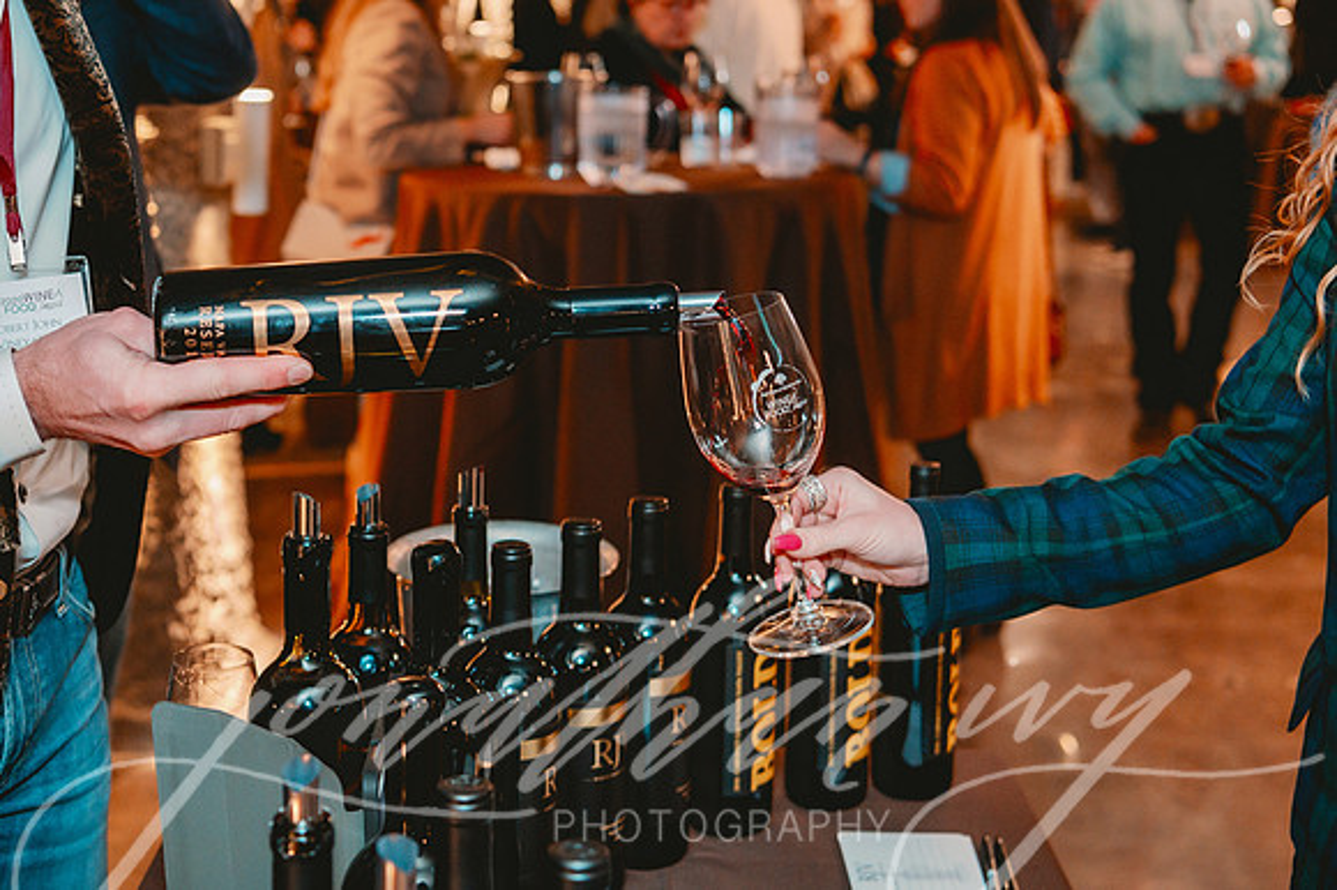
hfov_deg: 37.6
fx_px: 1960
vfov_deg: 25.5
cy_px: 330
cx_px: 591
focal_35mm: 53
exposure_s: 1/60
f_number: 3.5
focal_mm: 42
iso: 2000
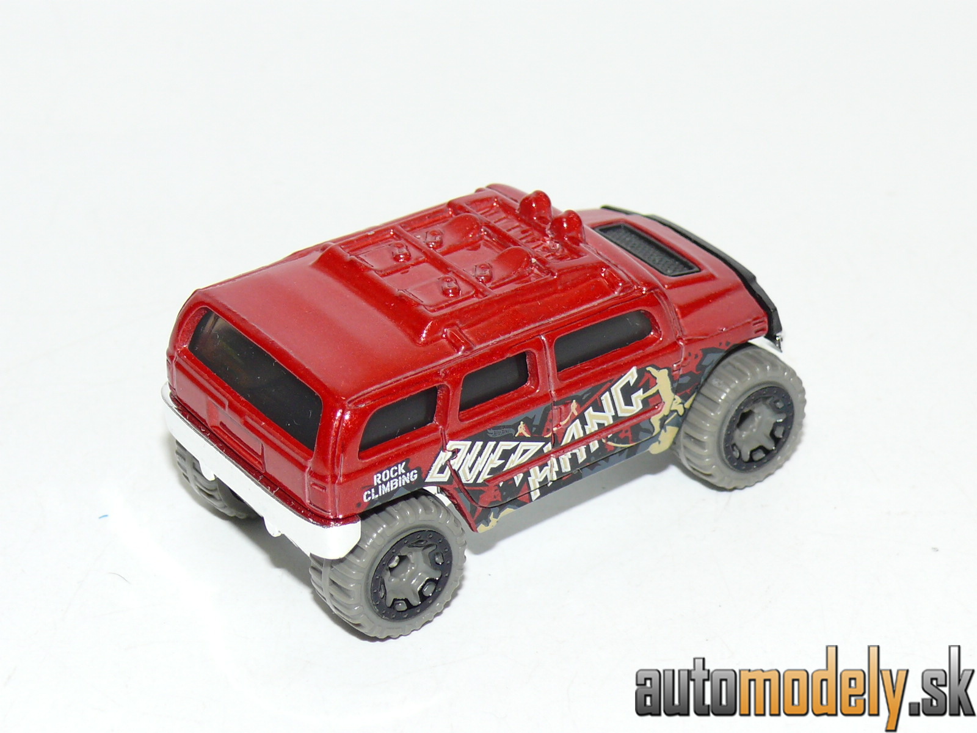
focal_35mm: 103
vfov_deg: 14.4
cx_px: 488
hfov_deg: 19.1
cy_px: 366
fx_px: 2907
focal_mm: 13.5
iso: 100
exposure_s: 1/30
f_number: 4
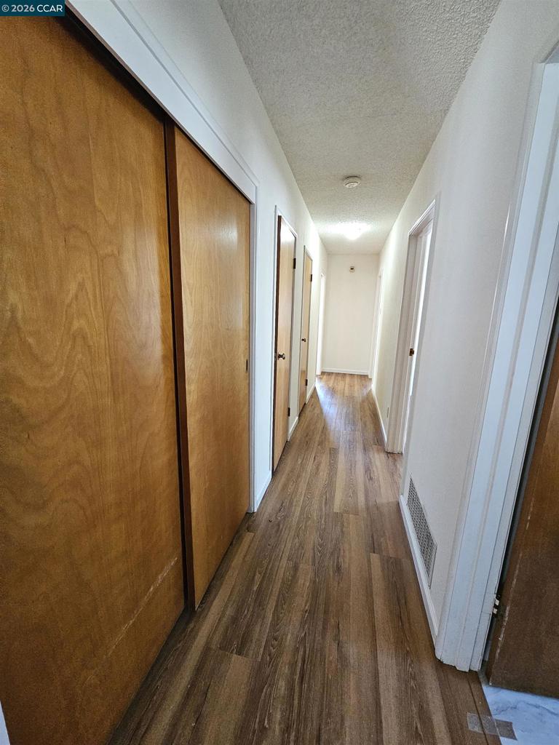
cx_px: 280
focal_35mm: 13
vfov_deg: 106.2
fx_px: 280
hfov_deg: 89.9
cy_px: 372
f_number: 2.2
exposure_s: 1/100
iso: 640
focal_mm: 2.2
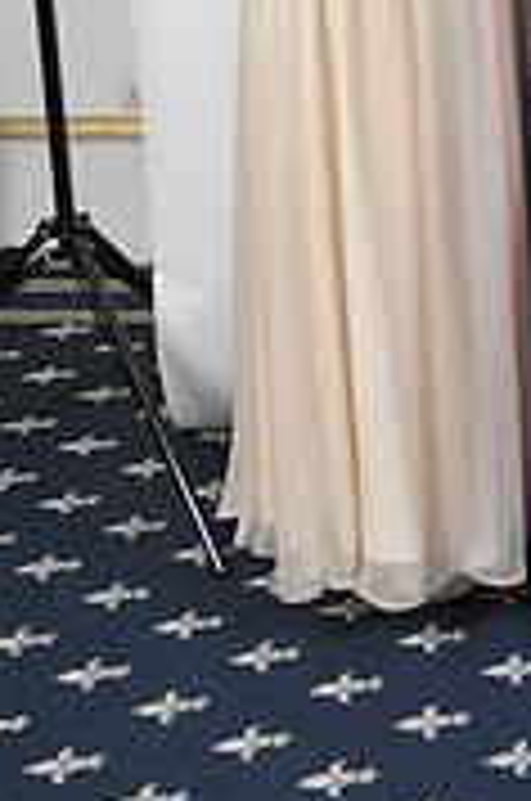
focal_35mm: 98
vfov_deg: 20.2
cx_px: 855
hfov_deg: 13.0
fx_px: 2177
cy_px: 0
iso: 1000
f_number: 7.1
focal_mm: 30
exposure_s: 1/160
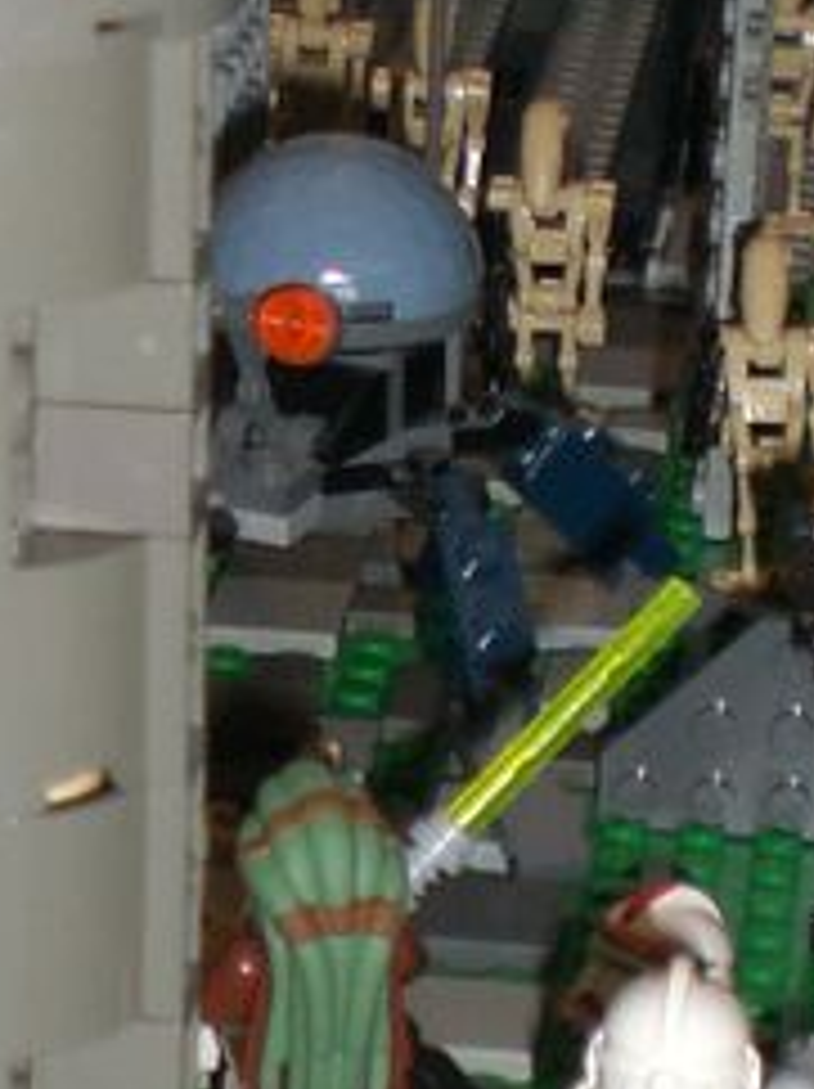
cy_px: 220
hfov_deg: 9.0
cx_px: 232
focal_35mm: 164
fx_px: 5151
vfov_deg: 12.0
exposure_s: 1/60
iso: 100
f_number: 3.1
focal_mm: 6.3
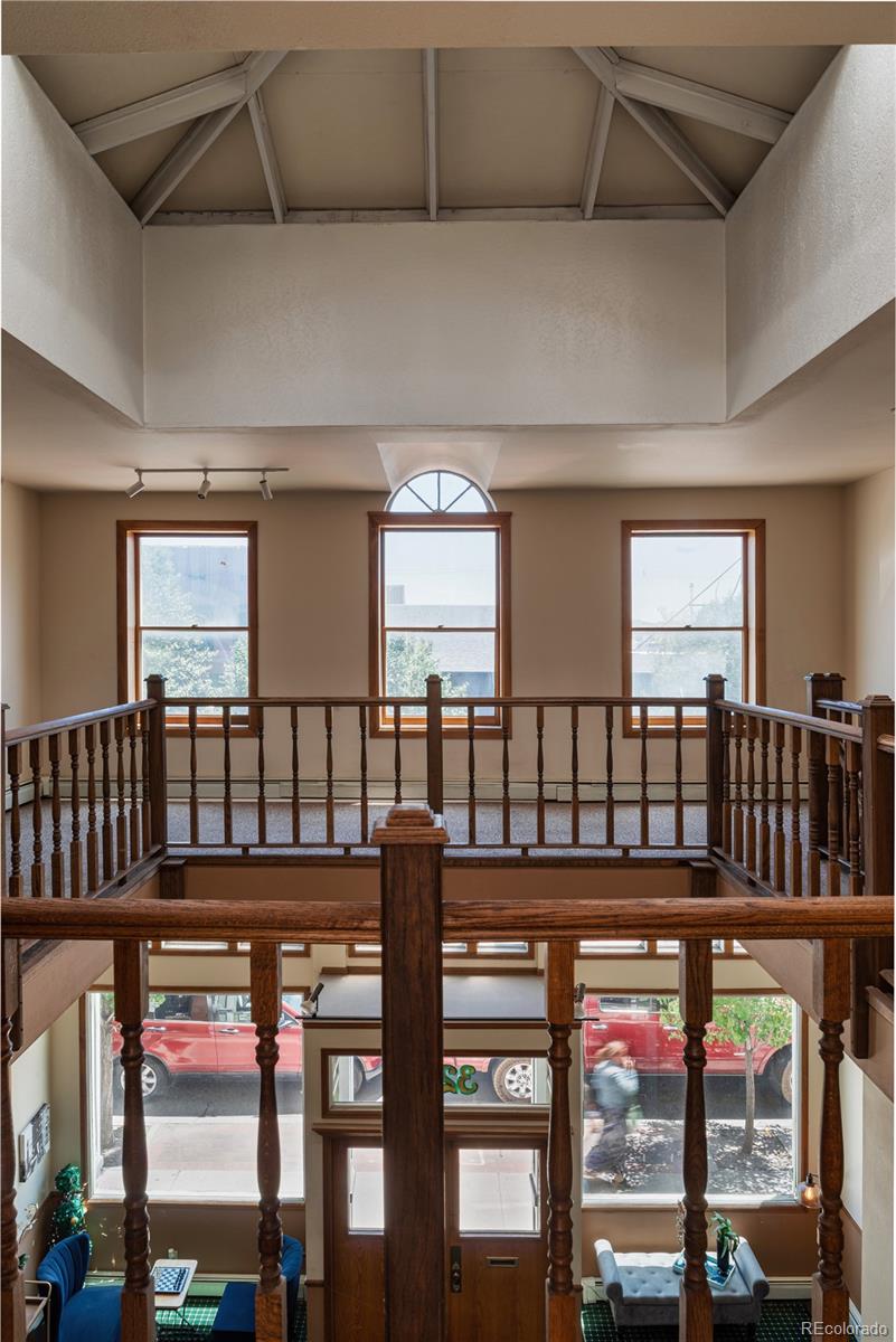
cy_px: 671
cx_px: 448
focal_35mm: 24
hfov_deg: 53.2
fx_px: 895
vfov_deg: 73.7
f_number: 13
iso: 100
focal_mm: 24
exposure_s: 1/10
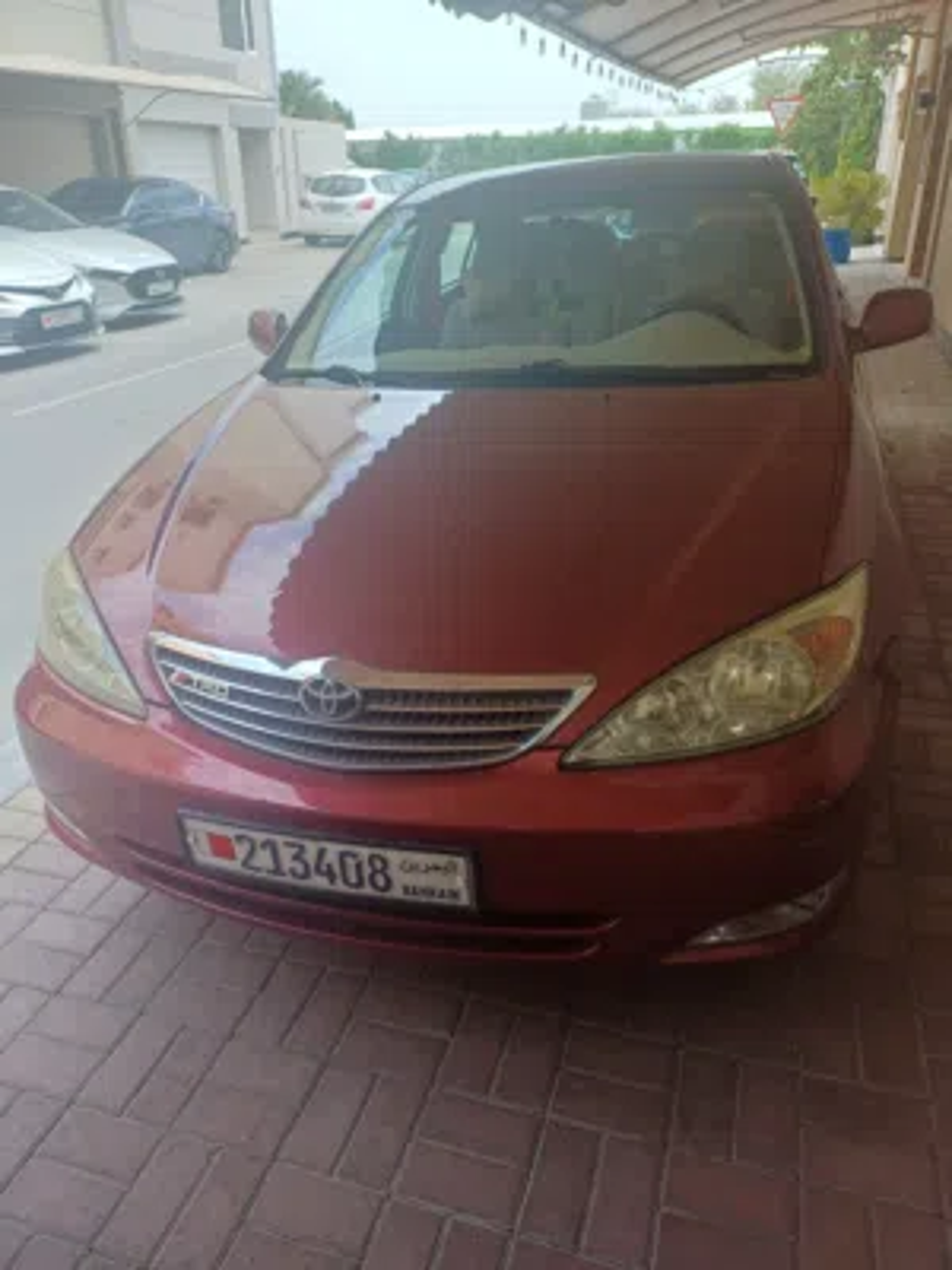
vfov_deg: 69.4
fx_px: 917
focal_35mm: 25
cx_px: 476
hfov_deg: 54.9
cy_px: 635
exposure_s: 1/170
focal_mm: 4.65
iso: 50
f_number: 1.8
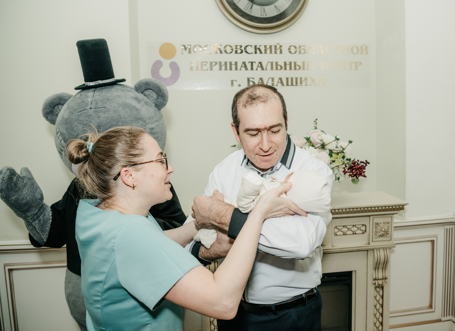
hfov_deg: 59.9
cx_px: 266
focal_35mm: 30
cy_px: 157
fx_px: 392
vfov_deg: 45.8
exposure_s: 1/160
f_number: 4.5
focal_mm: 26
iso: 320
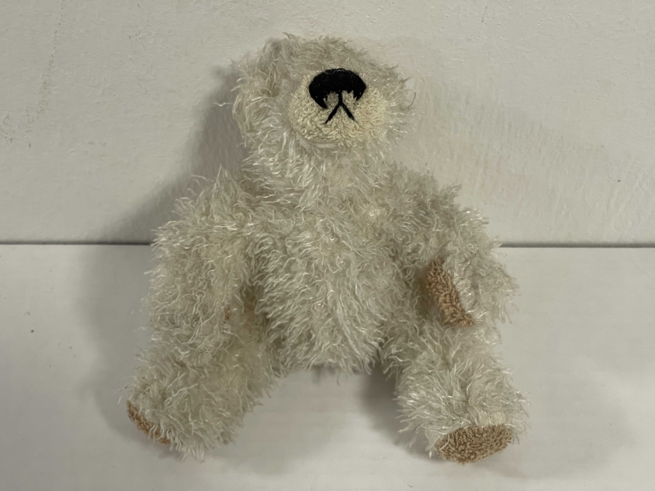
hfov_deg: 30.3
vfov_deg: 22.9
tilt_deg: -49.0
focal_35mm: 64
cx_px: 328
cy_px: 246
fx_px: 1211
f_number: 2.2
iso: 160
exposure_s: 1/50
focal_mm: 7.5
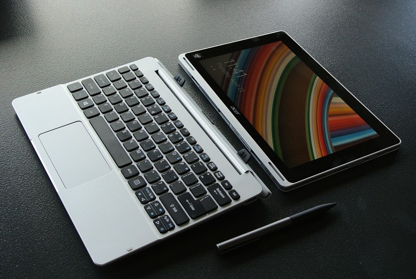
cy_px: 140
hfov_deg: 43.5
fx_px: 521
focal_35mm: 45
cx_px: 208
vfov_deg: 30.0
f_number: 4.5
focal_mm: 16.9
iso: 450
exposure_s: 1/60
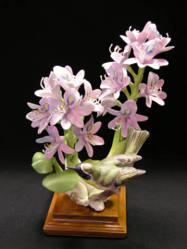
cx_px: 94
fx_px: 238
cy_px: 124
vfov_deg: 55.4
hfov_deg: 42.9
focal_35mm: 33
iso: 64
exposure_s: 1/2
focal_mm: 6.8
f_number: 4.3
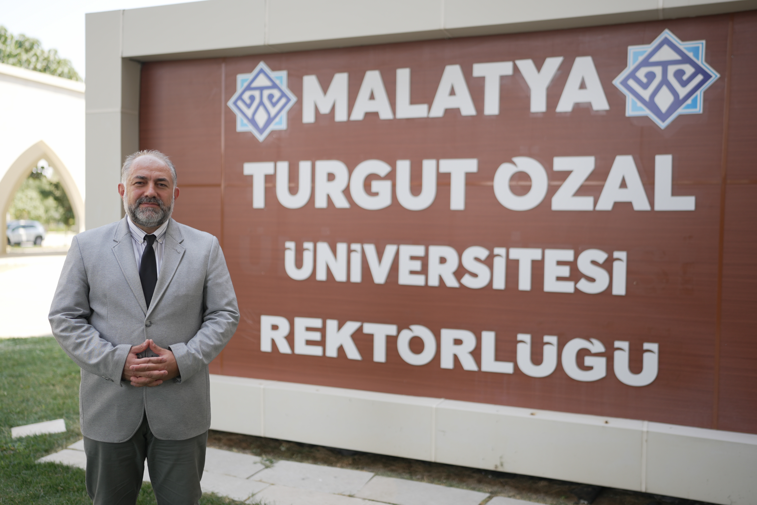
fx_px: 736
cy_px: 252
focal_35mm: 35
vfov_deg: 37.9
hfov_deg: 54.4
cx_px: 378
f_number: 1.4
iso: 100
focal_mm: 35
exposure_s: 1/800
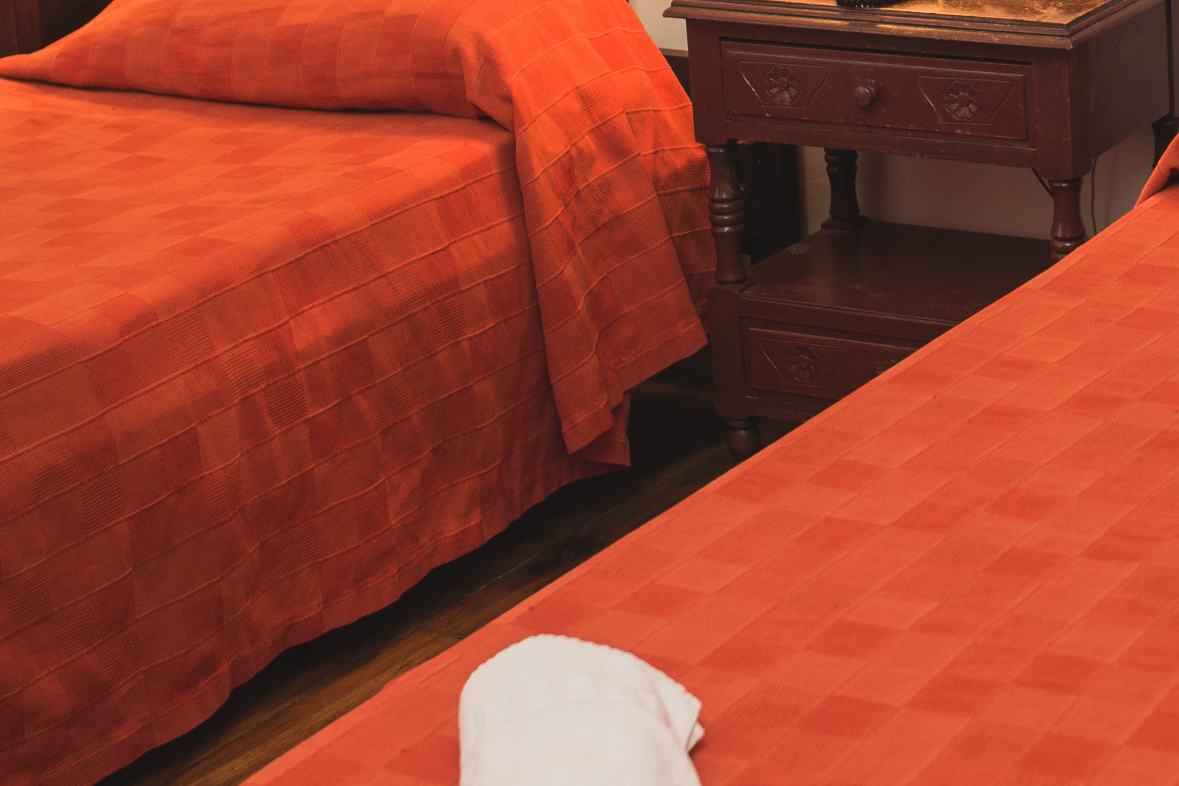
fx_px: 2948
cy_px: -181
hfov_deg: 21.6
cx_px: 1254
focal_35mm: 90
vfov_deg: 14.7
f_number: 4
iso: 400
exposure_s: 1/30
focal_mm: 28
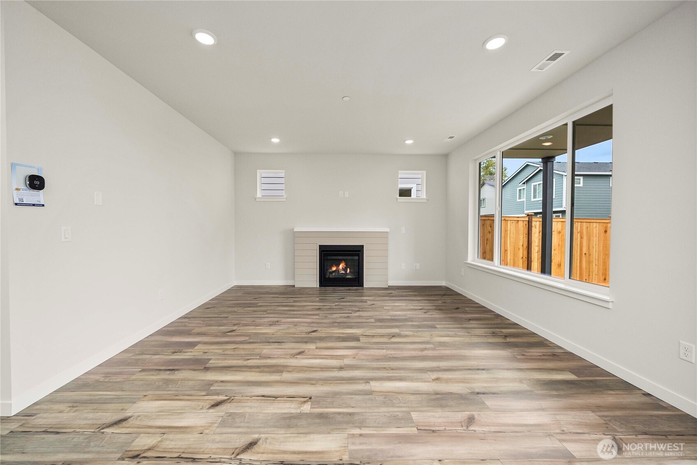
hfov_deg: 108.3
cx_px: 348
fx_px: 252
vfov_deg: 85.5
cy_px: 232
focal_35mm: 13
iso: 200
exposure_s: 1/60
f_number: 7.1
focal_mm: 13
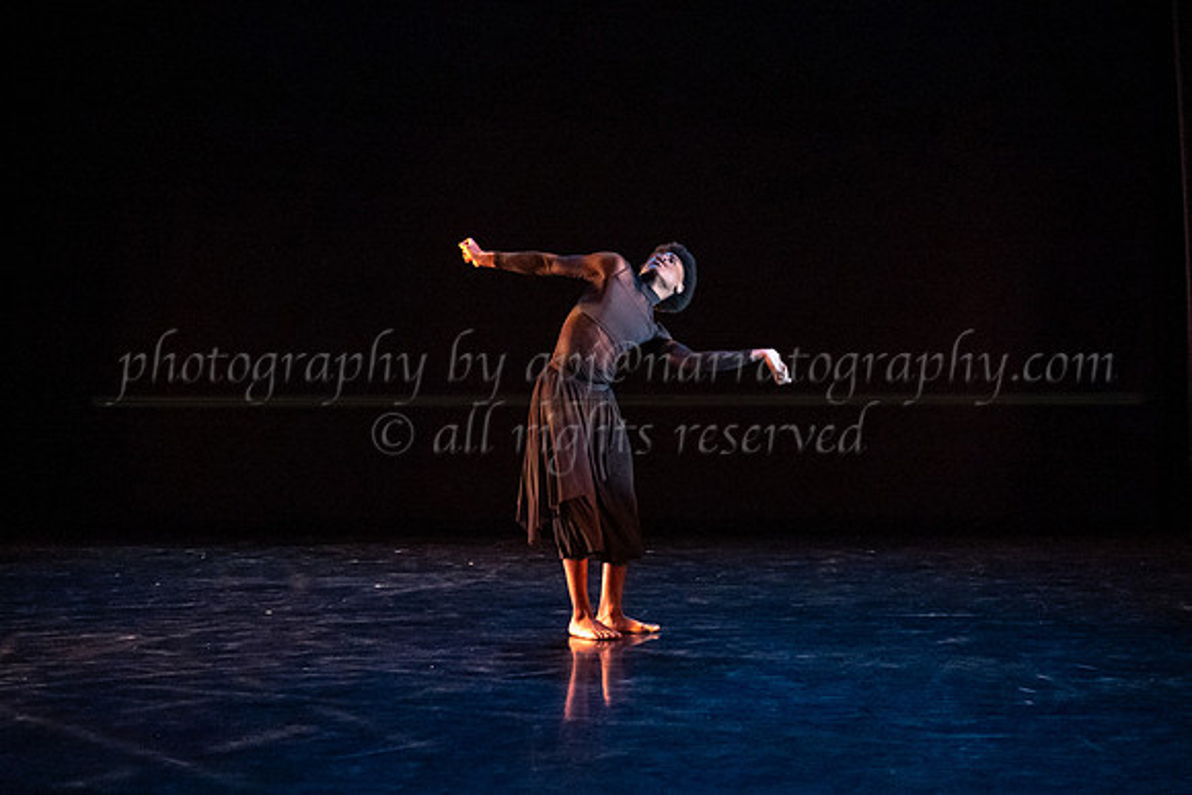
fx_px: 1651
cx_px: 782
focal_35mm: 50
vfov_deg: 27.1
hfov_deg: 39.3
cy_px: 355
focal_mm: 37
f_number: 2.8
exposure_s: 1/250
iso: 6400
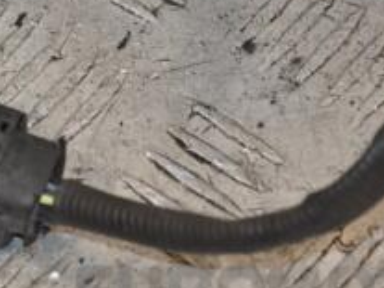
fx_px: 3474
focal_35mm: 313
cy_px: 46
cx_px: 41
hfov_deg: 6.3
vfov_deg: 4.7
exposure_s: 1/200
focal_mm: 75
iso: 800
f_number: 5.6
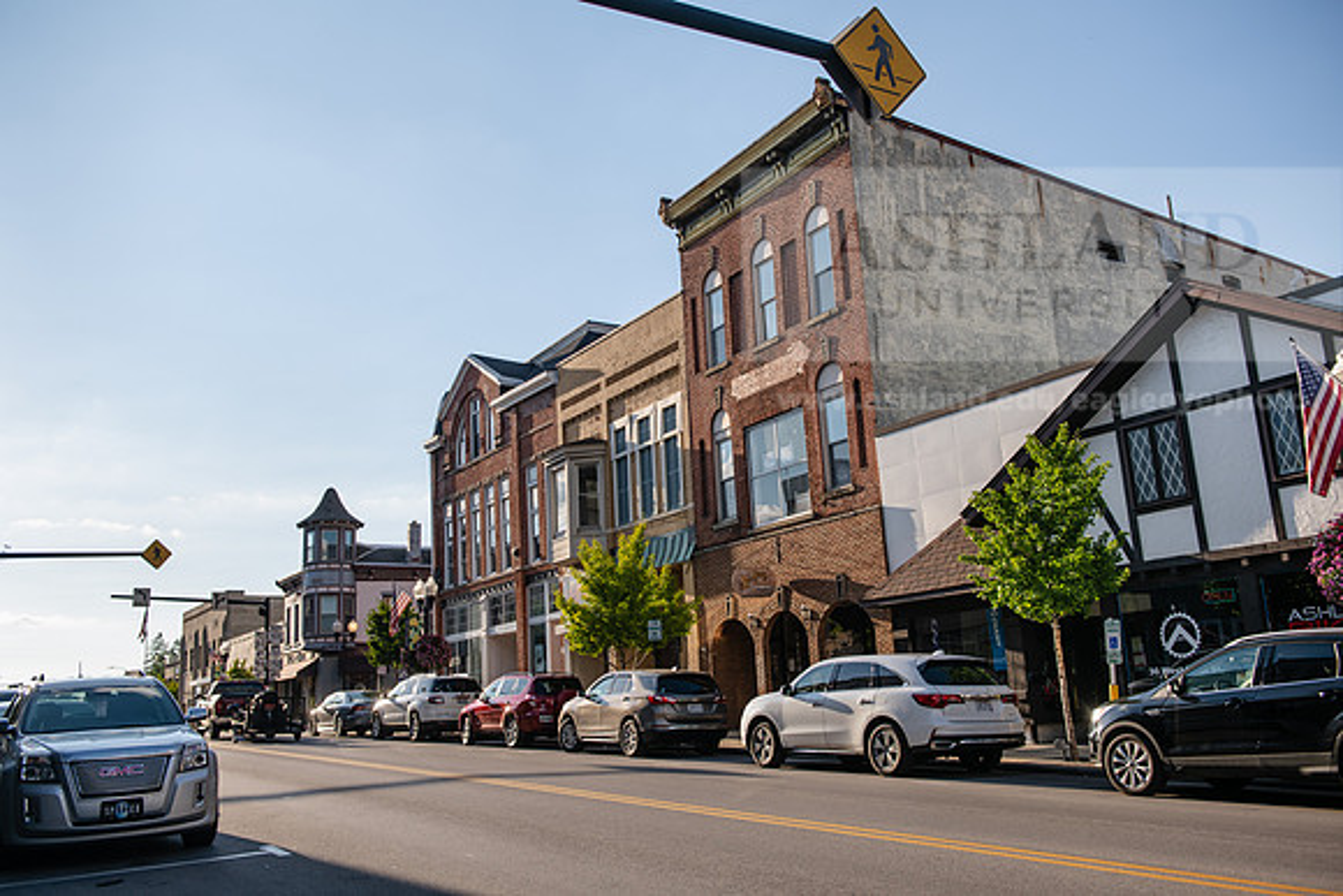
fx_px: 1194
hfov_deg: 58.7
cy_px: 448
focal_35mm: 32
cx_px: 672
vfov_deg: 41.1
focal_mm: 32
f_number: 4
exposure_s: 1/800
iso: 100
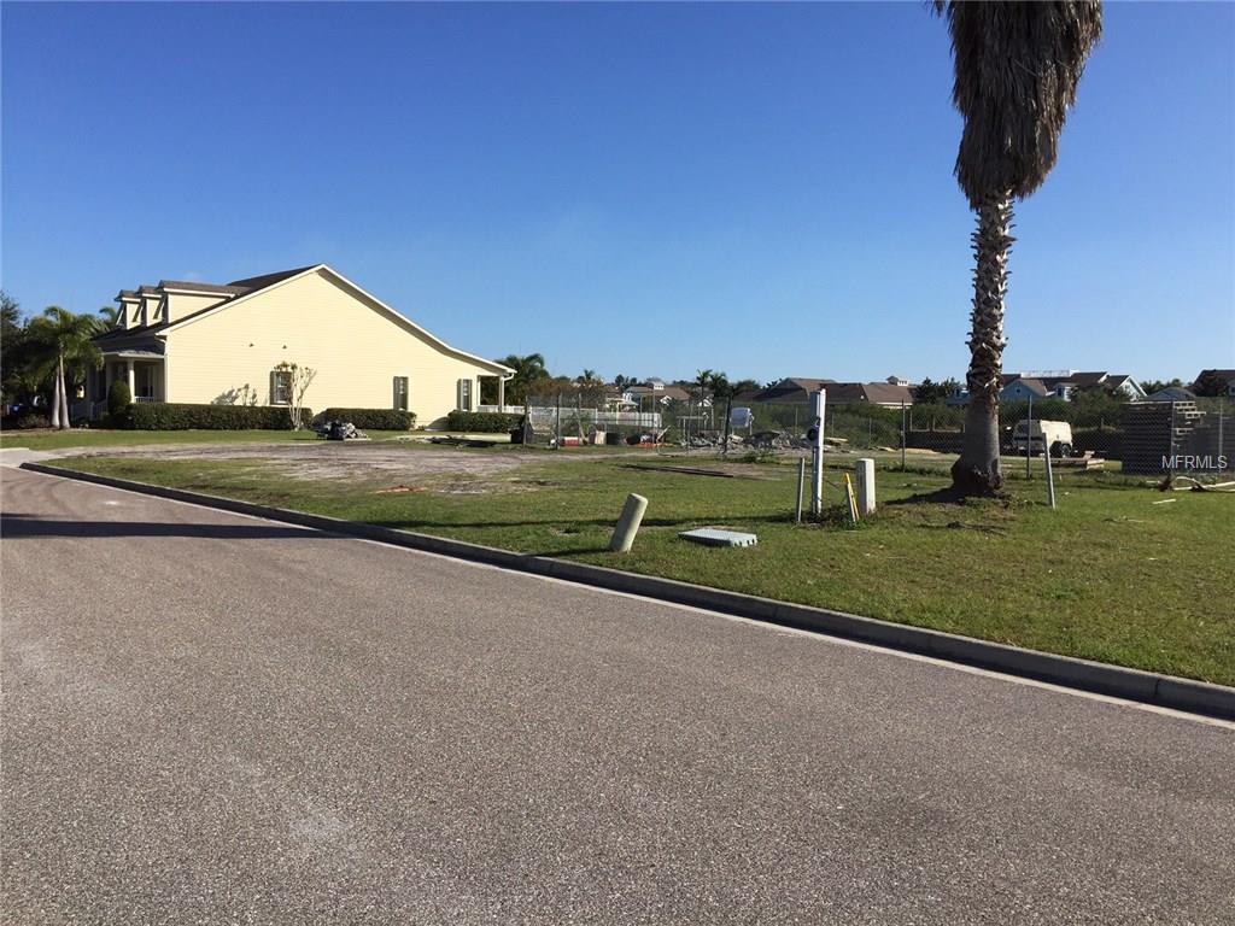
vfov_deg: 48.2
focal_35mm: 29
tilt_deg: -2.3
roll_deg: -2.3
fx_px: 1035
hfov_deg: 61.7
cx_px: 618
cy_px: 463
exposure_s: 1/2475
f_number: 2.2
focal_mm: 4.15
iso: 32
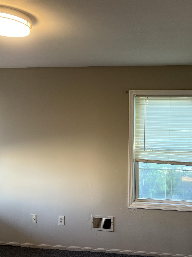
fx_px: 281
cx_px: 153
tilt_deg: -2.5
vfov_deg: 48.9
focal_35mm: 38
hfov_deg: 36.5
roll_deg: -1.3
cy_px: 140
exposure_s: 1/60
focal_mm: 5.7
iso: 64
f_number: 1.5
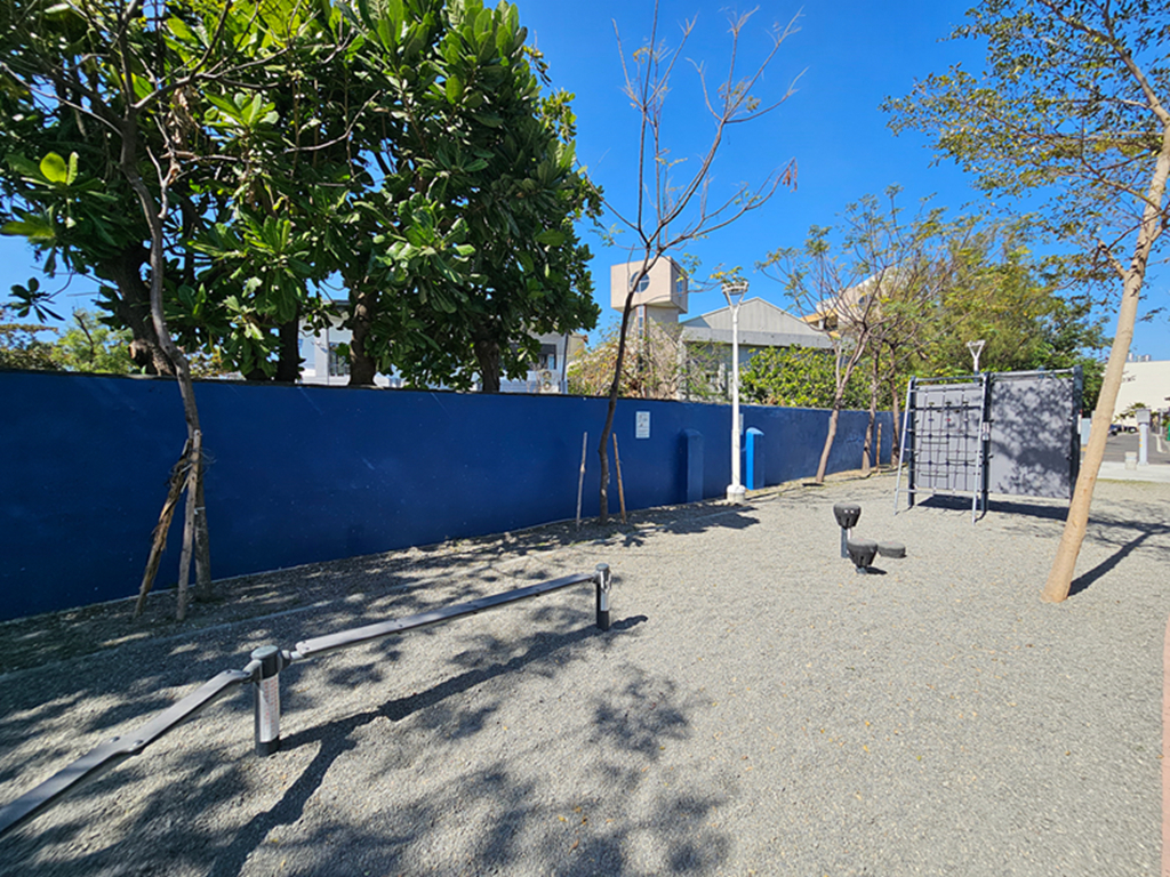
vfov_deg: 89.9
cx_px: 585
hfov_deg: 106.2
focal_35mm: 13
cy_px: 438
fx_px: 439
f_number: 2.2
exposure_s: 1/1761
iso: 50
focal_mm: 2.2
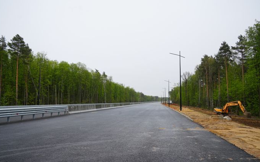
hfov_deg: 72.6
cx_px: 128
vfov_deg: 49.2
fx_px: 177
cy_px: 88
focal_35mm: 25
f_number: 7.1
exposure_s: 1/1250
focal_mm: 24
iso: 1000
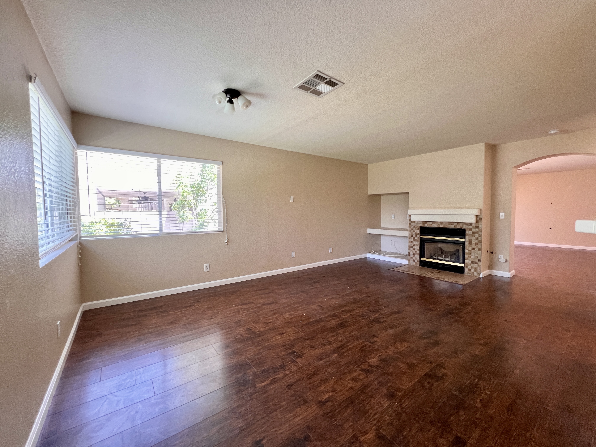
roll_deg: +0.6
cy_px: 224
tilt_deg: -2.9
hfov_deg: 106.2
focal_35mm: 13
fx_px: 224
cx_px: 298
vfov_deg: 89.9
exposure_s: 1/120
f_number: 1.8
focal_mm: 1.57
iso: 200
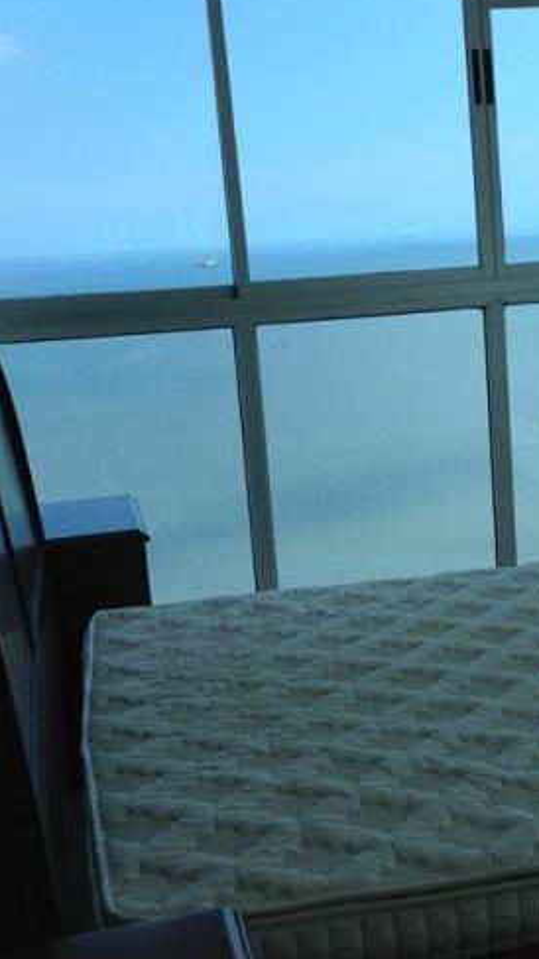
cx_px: 502
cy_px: 545
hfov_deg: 19.9
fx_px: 1499
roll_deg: +4.5
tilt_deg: -14.0
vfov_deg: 35.4
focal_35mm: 59
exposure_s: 1/753
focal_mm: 4.12
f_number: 2.4
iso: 50
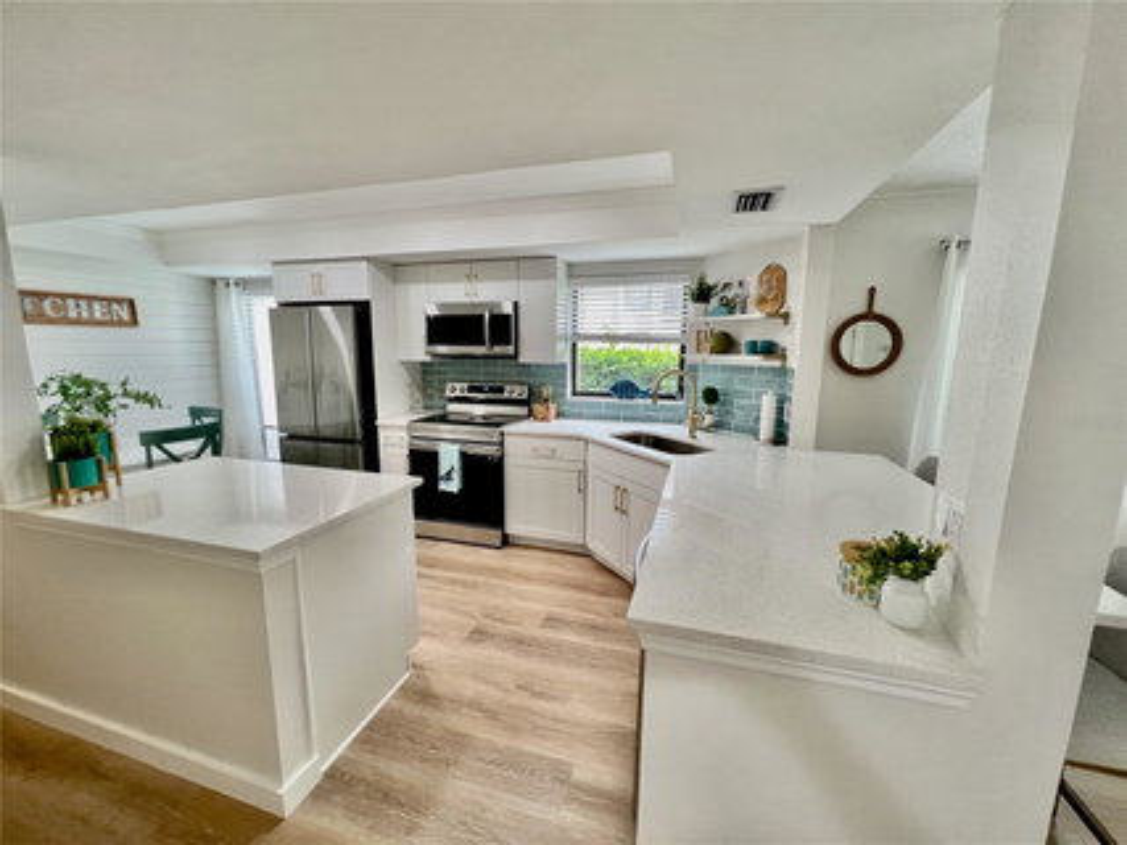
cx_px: 564
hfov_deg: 106.2
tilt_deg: -9.8
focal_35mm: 13
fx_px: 423
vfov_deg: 89.9
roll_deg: +0.1
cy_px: 422
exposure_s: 1/120
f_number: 1.8
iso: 200
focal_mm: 1.57
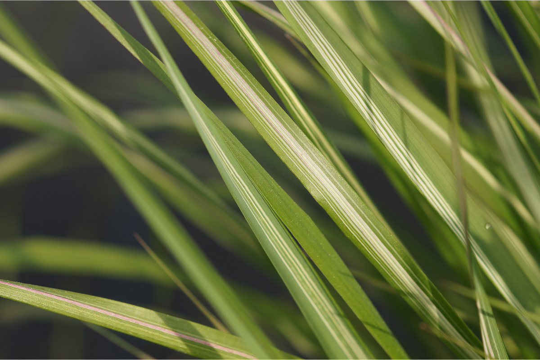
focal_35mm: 150
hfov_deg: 13.7
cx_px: 270
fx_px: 2250
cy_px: 180
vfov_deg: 9.1
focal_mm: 100
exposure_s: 1/400
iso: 100
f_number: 4
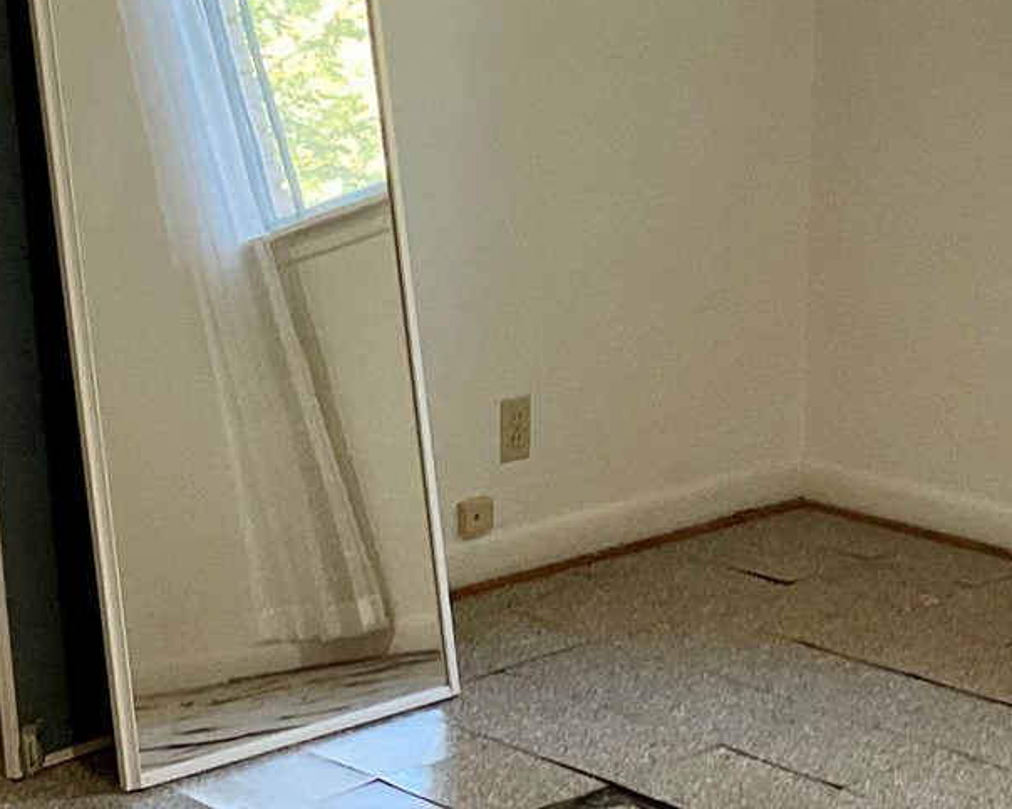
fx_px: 2875
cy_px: 233
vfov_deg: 16.0
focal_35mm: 96
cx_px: 556
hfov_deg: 20.0
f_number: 1.8
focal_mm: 3
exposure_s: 1/60
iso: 160
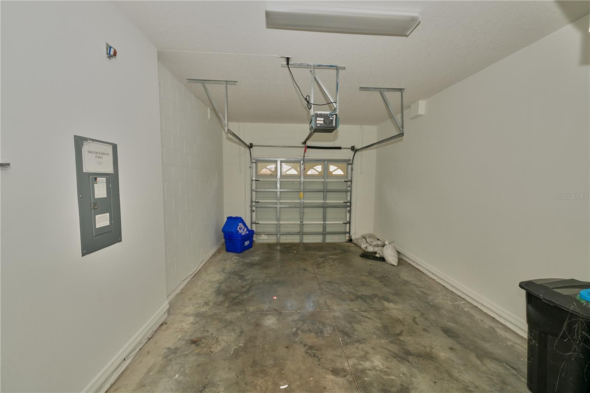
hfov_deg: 104.3
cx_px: 295
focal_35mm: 14
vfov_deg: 81.2
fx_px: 229
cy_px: 196
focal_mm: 14
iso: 400
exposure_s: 1/200
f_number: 4
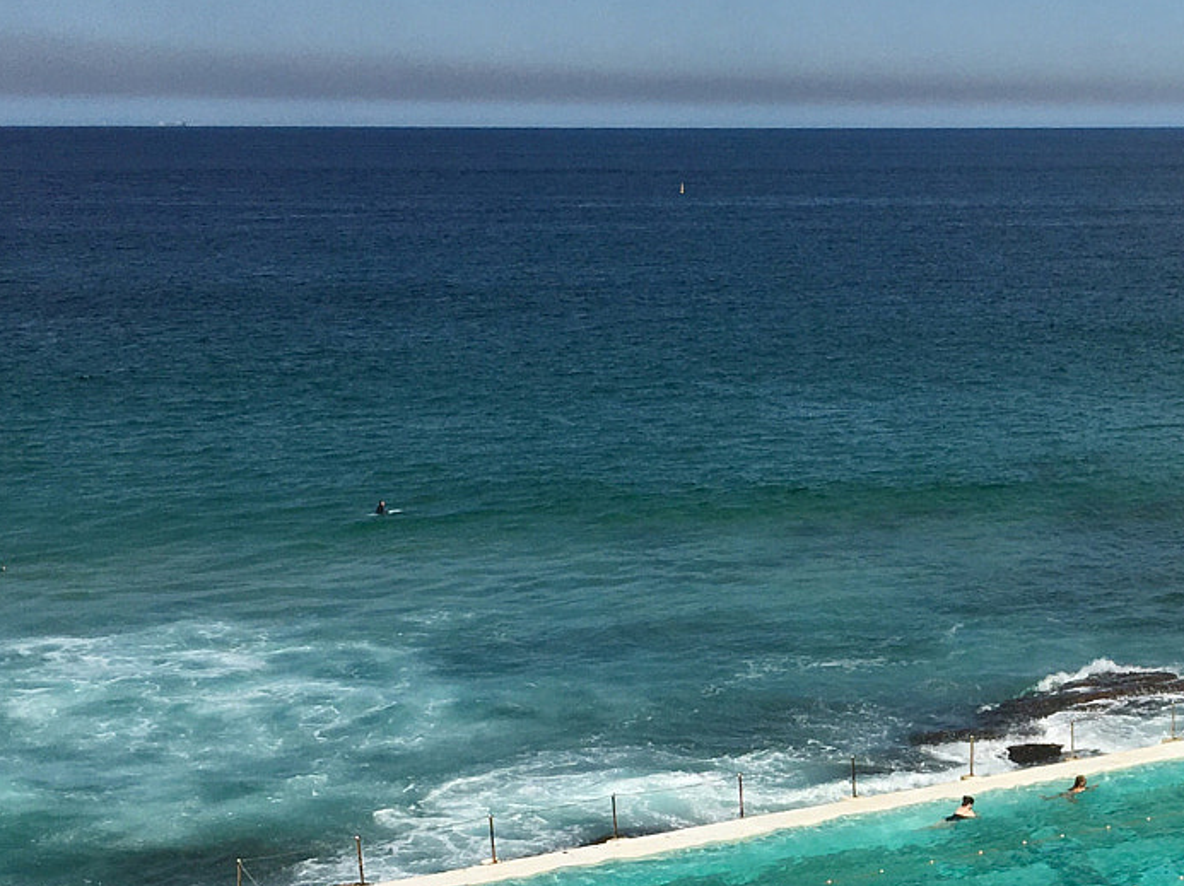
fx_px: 2290
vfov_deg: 21.5
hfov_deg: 27.6
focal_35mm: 67
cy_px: 785
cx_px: 1141
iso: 25
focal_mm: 4.15
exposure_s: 1/3846
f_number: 2.2
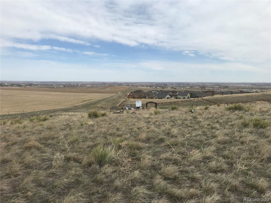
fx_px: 219
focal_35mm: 28
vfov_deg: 49.7
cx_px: 136
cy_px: 102
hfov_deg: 63.4
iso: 20
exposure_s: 1/3096
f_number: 1.8
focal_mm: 3.99
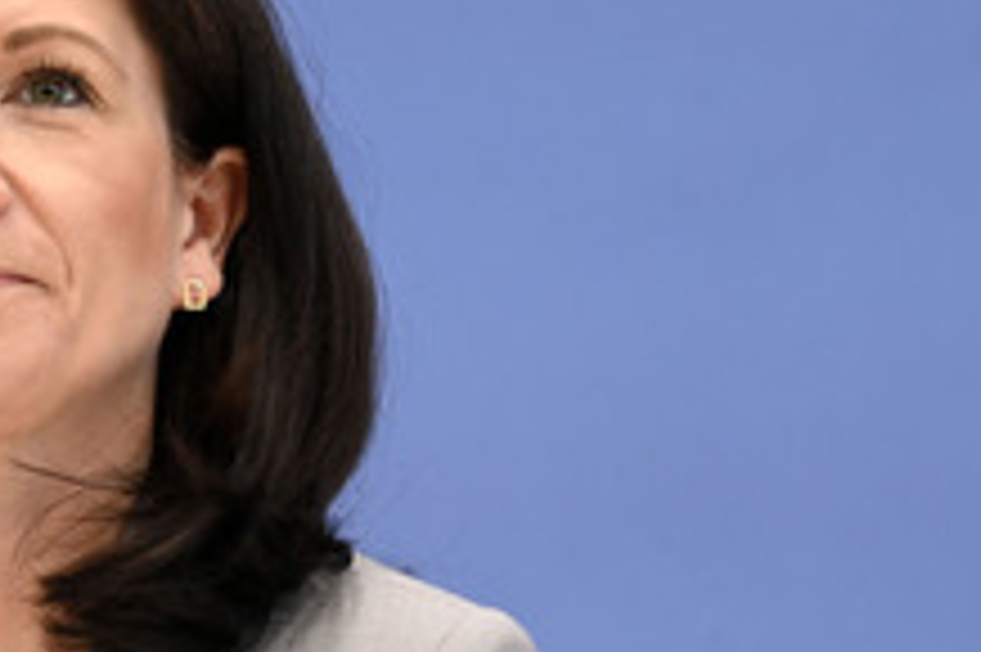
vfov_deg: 5.4
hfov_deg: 8.1
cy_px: 382
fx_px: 6862
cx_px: -20
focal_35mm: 252
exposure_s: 1/500
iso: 5000
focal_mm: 122
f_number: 5.6
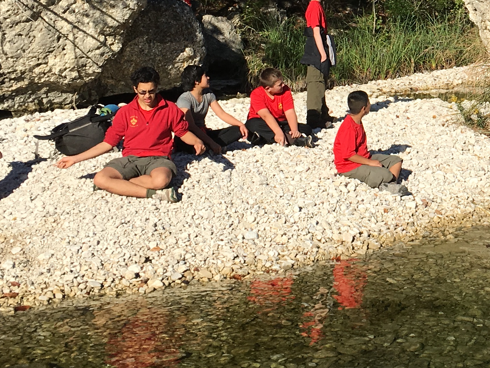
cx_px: 520
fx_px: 1175
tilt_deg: +0.3
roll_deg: +0.0
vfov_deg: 17.3
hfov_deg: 22.4
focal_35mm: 83
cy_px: -18
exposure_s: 1/1789
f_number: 2.2
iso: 25
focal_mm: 4.15
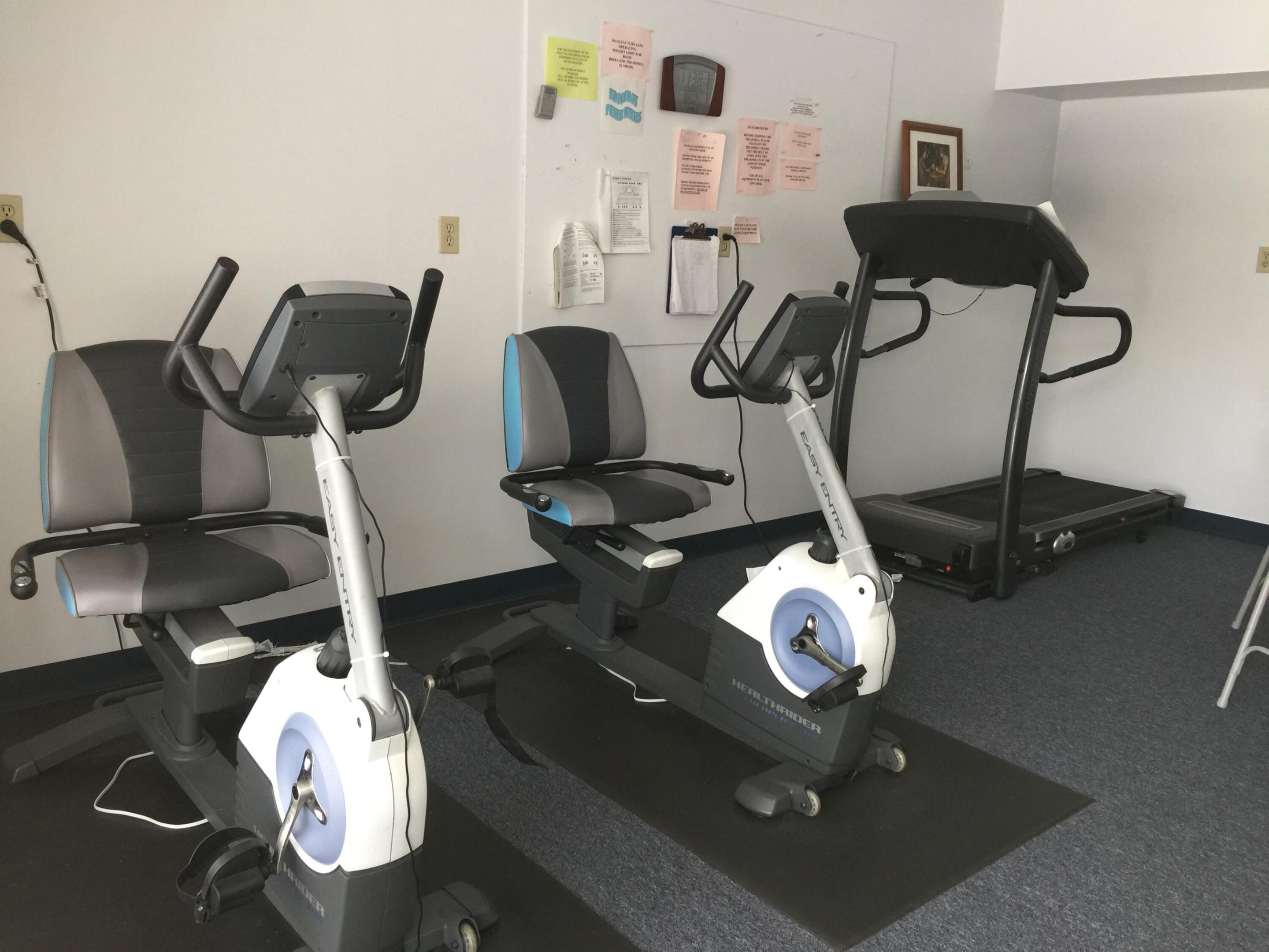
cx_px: 634
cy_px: 476
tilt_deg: -11.9
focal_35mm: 29
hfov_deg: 61.7
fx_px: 1063
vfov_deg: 48.2
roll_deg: -3.3
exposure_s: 1/30
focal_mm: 4.15
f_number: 2.2
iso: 50
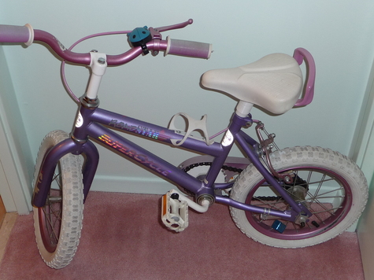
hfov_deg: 35.6
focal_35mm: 54
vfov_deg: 27.0
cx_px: 187
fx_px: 583
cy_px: 140
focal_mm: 6.7
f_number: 3.9
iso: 100
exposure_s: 1/30
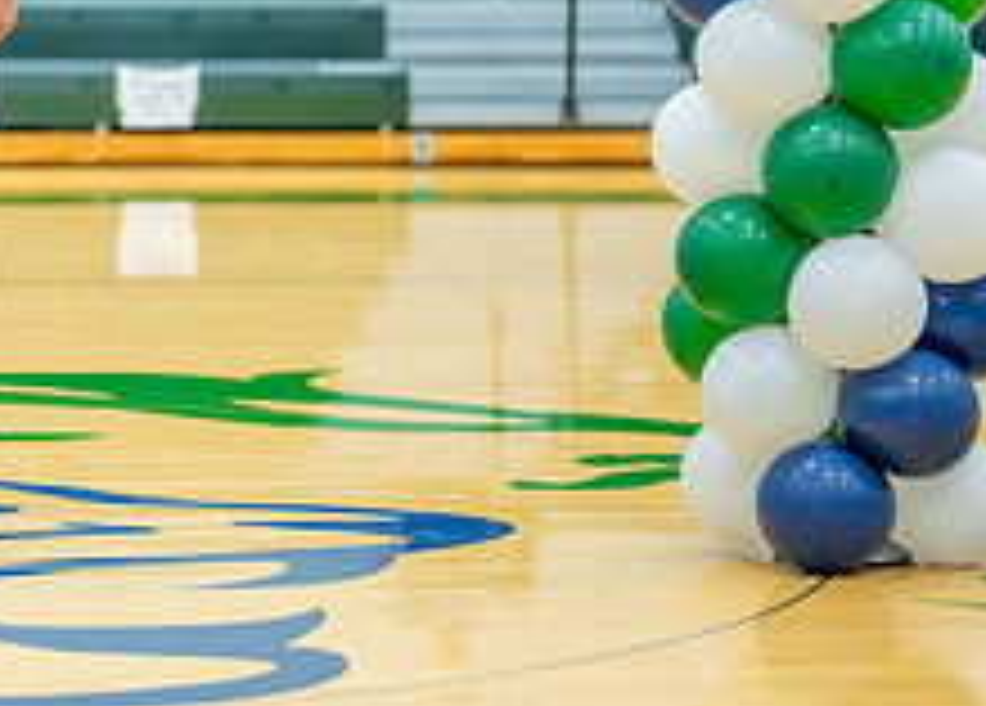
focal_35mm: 151
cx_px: -229
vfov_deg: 9.4
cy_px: -117
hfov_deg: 12.9
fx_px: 4234
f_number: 1.2
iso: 1000
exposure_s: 1/800
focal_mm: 50
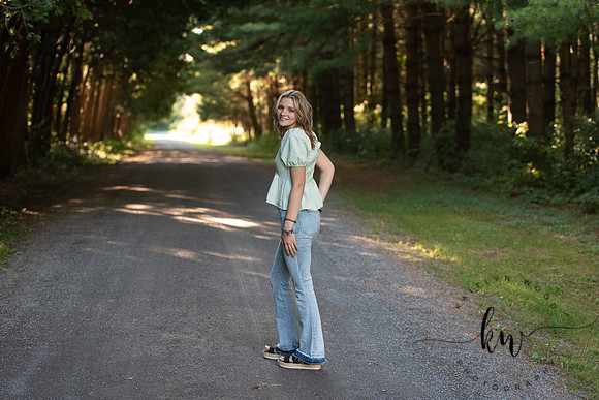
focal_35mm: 70
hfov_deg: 28.8
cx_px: 300
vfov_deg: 19.5
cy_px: 200
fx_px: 1165
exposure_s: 1/320
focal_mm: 70
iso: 400
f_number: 2.8
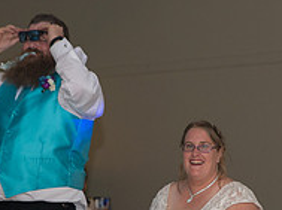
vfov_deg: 7.1
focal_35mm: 207
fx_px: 1683
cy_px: 190
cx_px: 152
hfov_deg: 9.6
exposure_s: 1/125
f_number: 3.5
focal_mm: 70
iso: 800
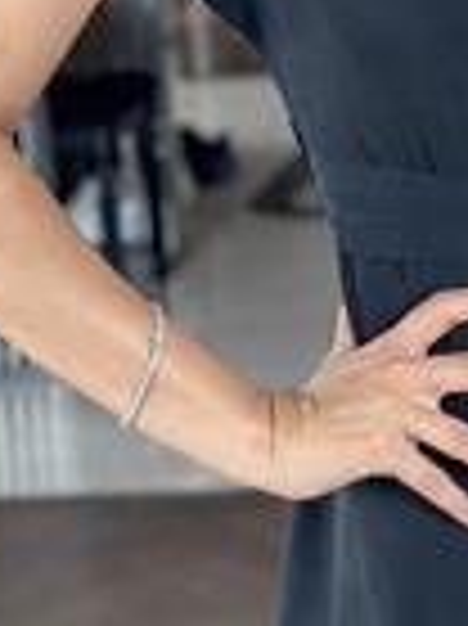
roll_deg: +5.5
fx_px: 3159
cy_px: -104
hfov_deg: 8.4
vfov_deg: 11.1
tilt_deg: -15.5
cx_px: 500
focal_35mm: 175
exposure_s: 1/66
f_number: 1.78
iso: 125
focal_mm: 6.86
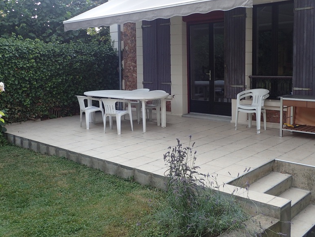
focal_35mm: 39
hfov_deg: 47.8
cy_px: 96
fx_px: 355
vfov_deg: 36.7
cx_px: 152
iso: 100
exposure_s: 1/200
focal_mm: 5.5
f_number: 3.2
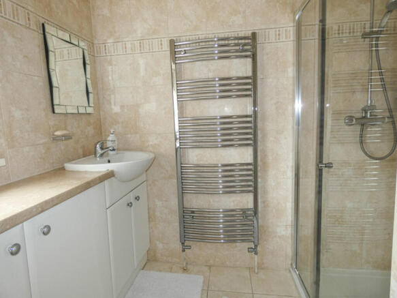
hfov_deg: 81.8
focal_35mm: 20
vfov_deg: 66.0
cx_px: 198
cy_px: 149
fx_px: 229
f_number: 2.8
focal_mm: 3.6
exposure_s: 1/60
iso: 125
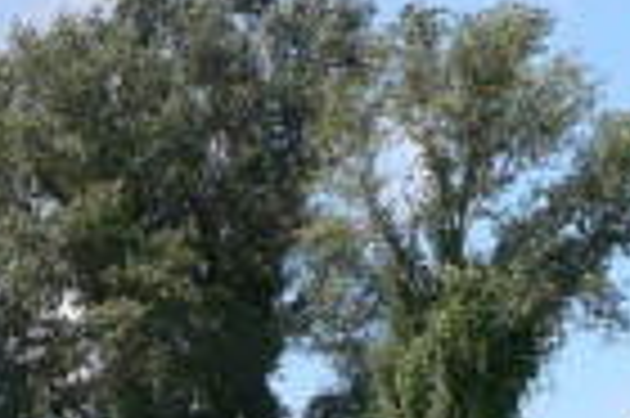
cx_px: 117
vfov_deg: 8.8
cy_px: 733
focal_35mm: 150
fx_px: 2622
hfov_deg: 13.6
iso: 64
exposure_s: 1/400
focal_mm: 6
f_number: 4.5
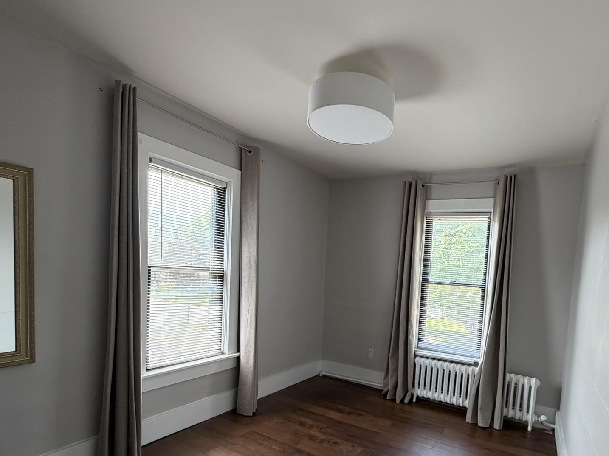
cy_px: 297
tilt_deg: -5.2
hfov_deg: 81.0
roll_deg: -2.4
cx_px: 360
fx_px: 352
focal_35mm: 20
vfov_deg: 64.5
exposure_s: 1/121
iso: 125
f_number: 2.2
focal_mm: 2.22
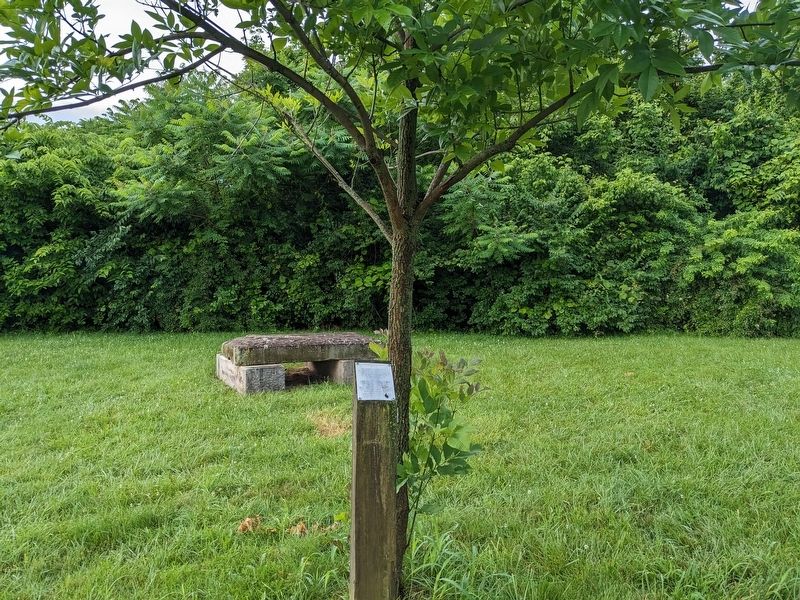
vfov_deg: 51.4
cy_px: 300
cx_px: 400
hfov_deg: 65.3
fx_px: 624
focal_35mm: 27
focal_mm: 4.38
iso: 32
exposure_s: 1/668
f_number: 1.73
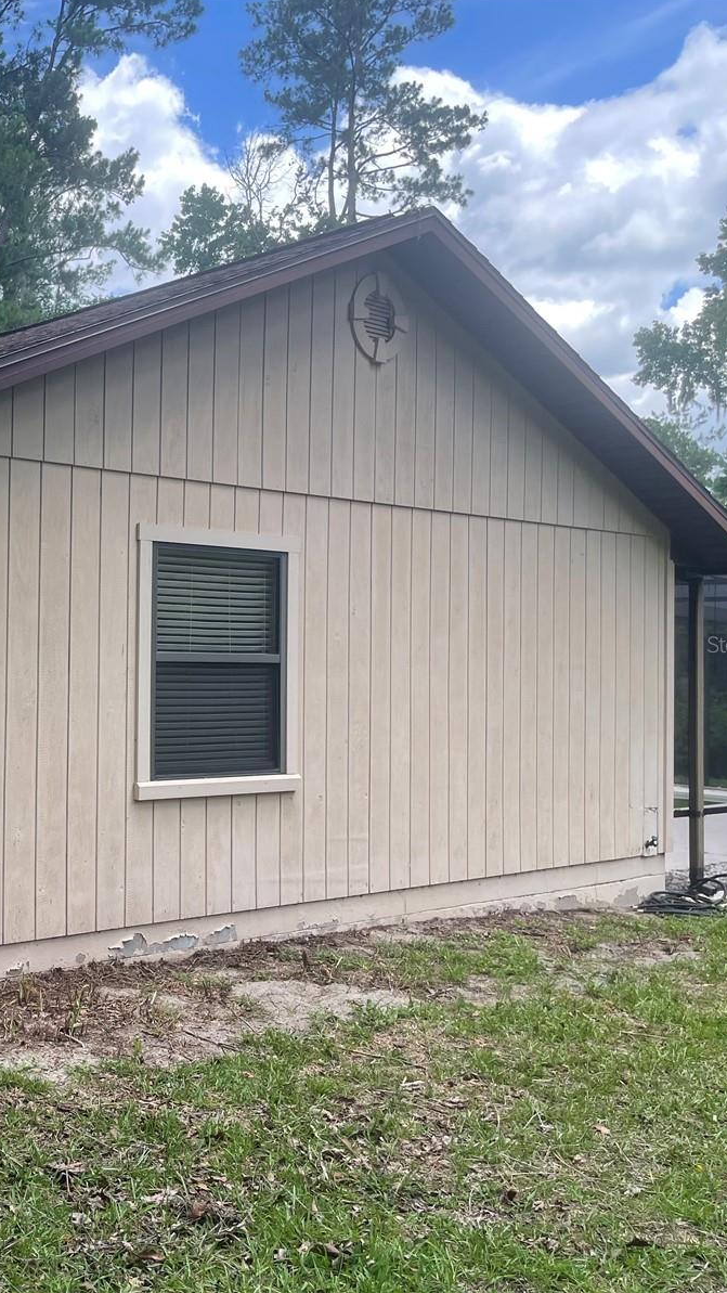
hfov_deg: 28.5
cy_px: 644
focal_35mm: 38
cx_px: -57
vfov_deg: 52.8
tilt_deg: +1.4
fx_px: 1302
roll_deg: -1.1
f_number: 1.6
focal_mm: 4.2
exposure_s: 1/940
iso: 32
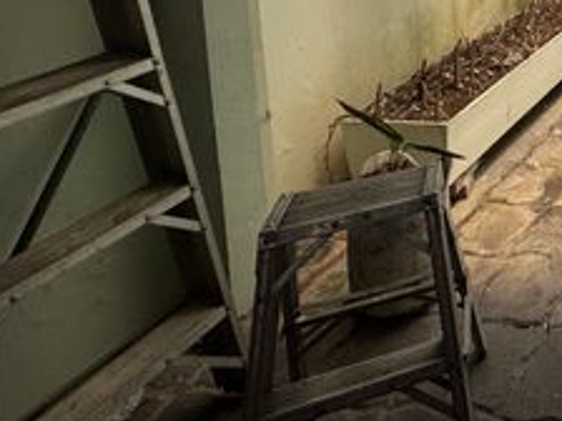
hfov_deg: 31.3
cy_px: -130
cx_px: 788
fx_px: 649
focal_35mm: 40
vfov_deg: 29.0
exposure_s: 1/448
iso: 40
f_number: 2.2
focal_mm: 2.22
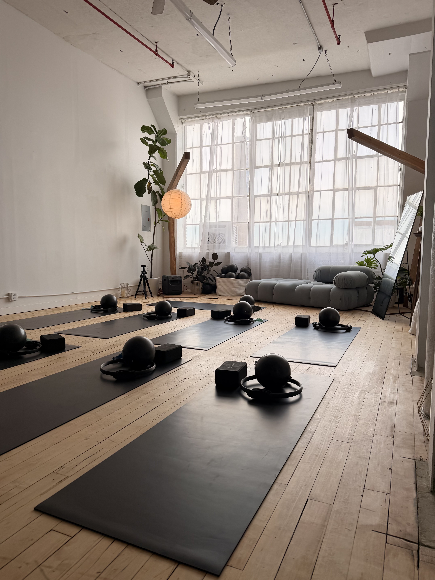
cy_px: 290
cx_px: 218
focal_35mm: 24
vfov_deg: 71.6
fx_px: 402
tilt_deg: -5.9
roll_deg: -0.3
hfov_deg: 56.8
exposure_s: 1/339
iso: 80
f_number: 1.78
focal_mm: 6.76
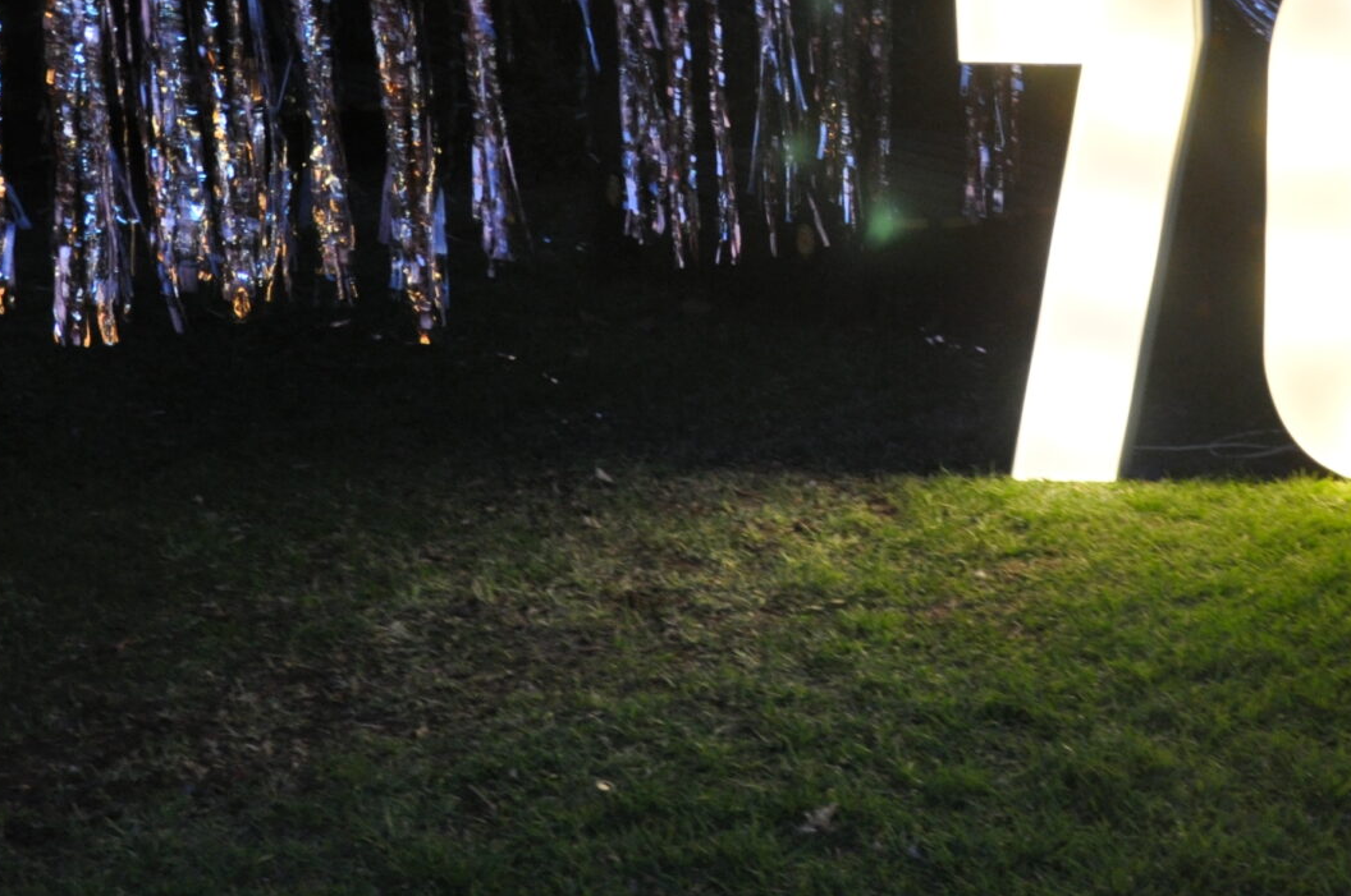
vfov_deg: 16.8
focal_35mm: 80
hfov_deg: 25.1
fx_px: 2998
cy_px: 82
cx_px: 985
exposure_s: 1/6
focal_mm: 22
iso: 800
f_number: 3.8
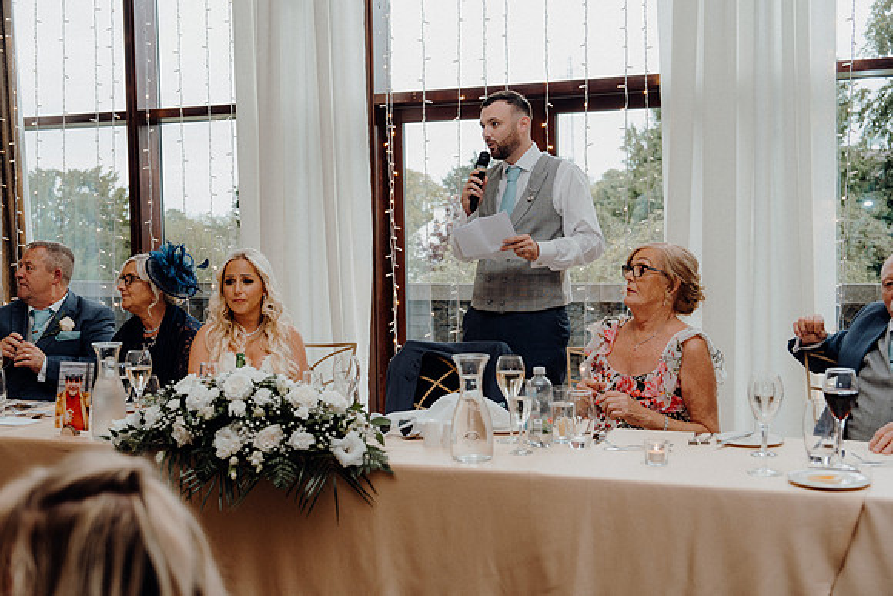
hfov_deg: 46.4
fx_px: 1042
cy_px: 298
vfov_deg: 31.9
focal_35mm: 42
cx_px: 446
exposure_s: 1/160
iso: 500
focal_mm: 42
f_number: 3.5
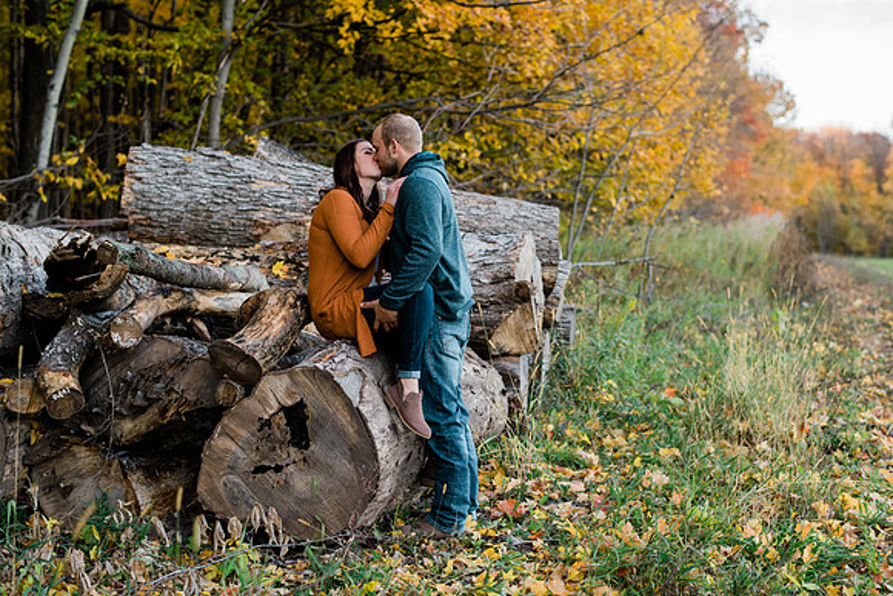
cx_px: 446
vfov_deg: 23.4
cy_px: 298
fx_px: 1439
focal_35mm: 58
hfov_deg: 34.5
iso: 320
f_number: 2.8
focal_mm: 58
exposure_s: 1/200
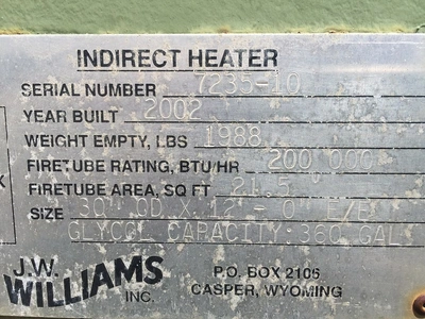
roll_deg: -4.8
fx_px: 356
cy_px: 160
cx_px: 212
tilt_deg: -7.6
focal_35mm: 29
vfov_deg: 48.2
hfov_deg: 61.7
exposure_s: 1/1721
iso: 32
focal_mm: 4.15
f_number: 2.2
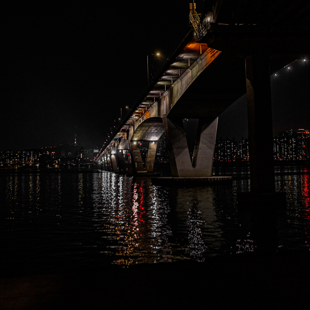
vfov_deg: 37.3
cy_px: 112
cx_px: 156
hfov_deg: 37.6
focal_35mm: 45
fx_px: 456
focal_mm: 23
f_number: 1.4
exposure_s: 1/125
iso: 640
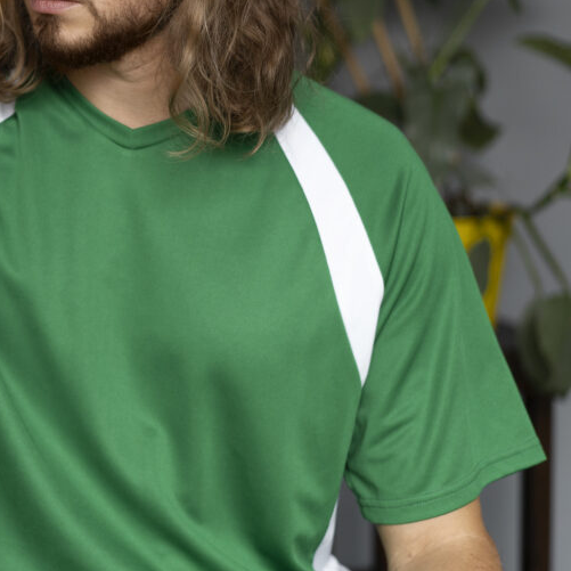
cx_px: -95
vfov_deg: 15.5
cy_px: 125
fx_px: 2090
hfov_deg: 15.1
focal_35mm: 112
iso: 320
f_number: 2.5
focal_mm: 55
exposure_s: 1/250
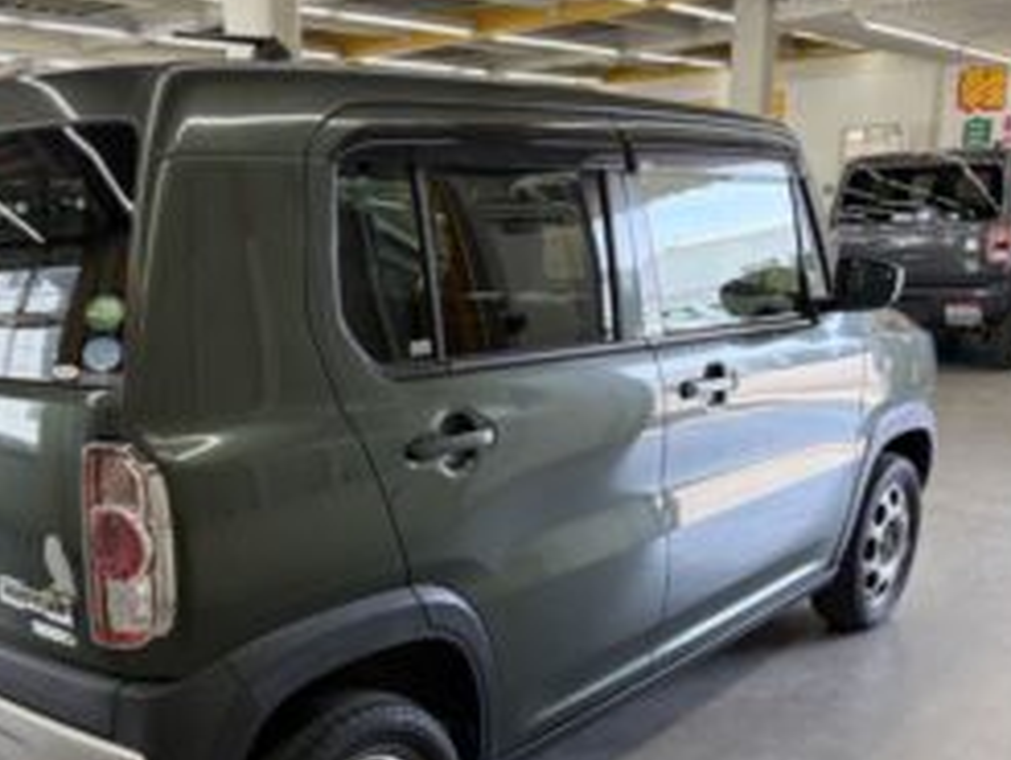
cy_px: 524
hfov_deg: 49.3
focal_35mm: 37
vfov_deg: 38.2
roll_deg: +2.3
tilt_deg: -14.6
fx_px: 1082
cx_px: 341
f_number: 1.6
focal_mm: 5.96
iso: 125
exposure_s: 1/100
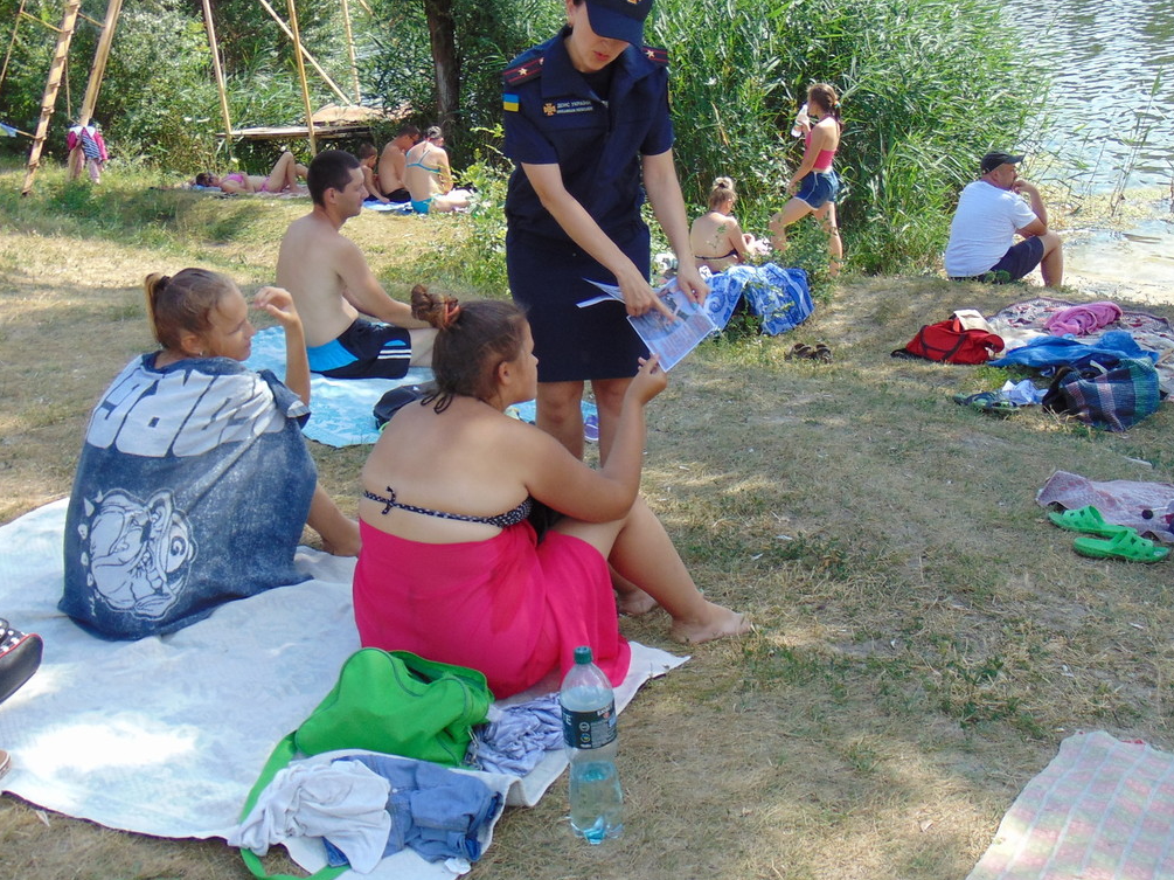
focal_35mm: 43
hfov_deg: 43.9
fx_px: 1458
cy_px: 383
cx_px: 572
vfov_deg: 33.5
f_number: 3.1
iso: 80
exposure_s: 1/500
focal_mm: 5.4
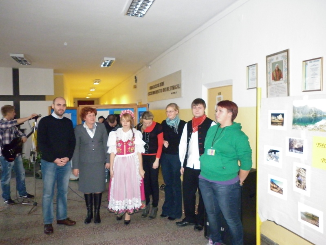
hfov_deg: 63.4
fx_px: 264
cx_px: 163
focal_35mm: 28
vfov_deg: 49.7
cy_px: 122
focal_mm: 5
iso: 640
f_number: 2.8
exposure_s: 1/30
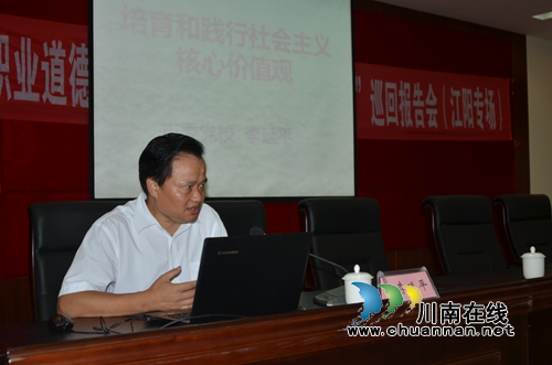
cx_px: 276
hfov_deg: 46.5
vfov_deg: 31.7
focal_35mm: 42
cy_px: 182
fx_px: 643
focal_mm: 28
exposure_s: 1/60
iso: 100
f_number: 3.5
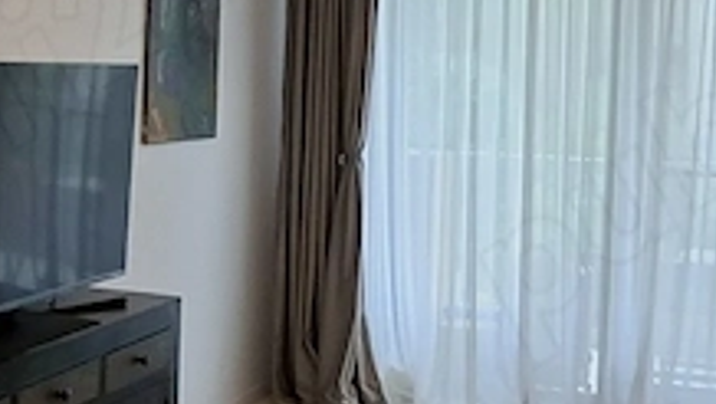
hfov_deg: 32.2
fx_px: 1235
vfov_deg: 18.5
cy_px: 118
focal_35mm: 65
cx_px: 443
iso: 100
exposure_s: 1/40
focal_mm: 1.74
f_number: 2.2
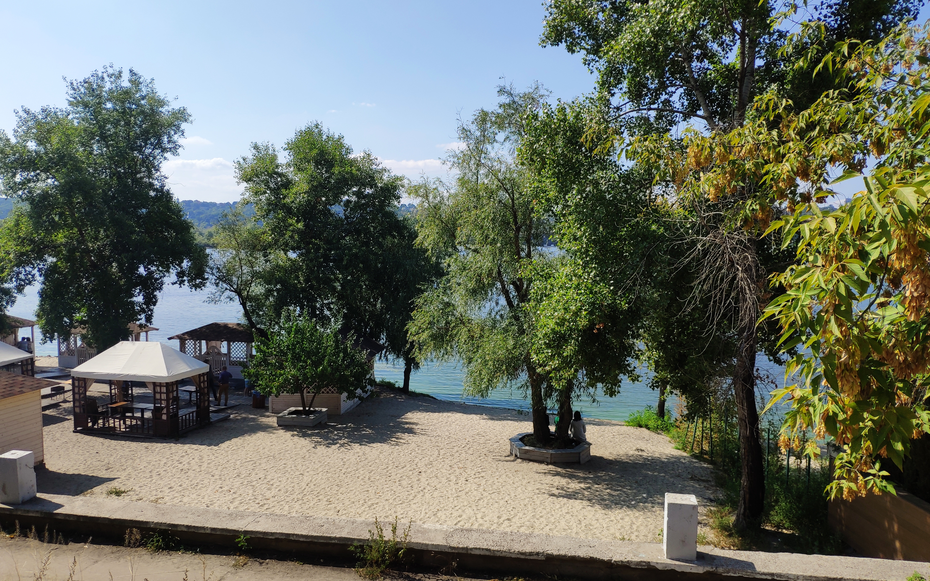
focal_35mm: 23
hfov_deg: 77.1
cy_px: 311
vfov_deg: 53.0
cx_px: 457
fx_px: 583
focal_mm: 4.22
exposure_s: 1/2959
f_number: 1.8
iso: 100
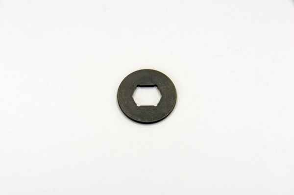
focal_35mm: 142
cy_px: 98
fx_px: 1162
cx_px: 147
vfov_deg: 9.6
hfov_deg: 14.4
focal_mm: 95
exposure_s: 1
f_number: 22
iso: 200
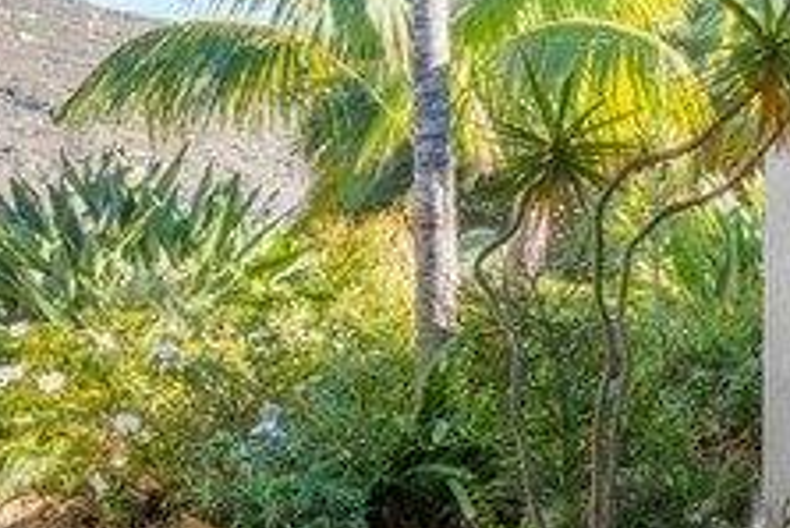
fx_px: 1208
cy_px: 358
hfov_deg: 30.9
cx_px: 935
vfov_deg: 24.5
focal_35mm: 55
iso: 200
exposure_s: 1/13
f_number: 8
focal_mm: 12
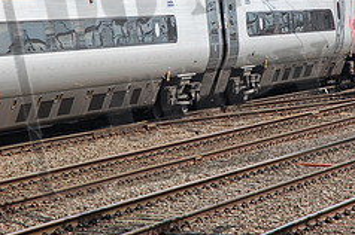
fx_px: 2521
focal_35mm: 256
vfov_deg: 5.3
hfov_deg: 8.1
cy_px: 33
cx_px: 206
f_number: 5.6
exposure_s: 1/500
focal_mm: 70
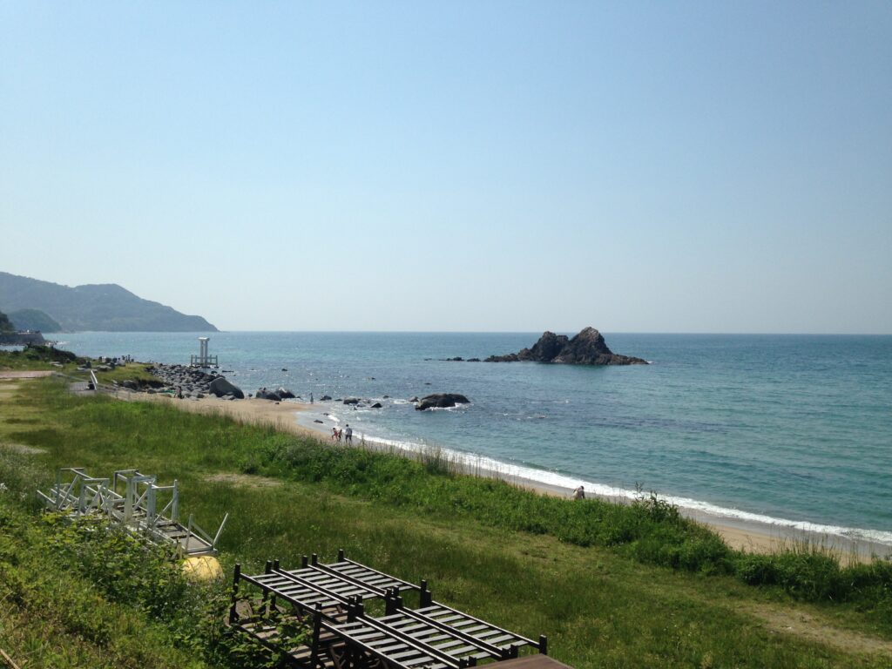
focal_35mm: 33
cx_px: 446
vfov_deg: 42.9
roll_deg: -1.3
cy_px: 334
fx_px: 850
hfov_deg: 55.4
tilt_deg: +0.6
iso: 50
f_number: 2.4
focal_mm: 4.12
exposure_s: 1/3195
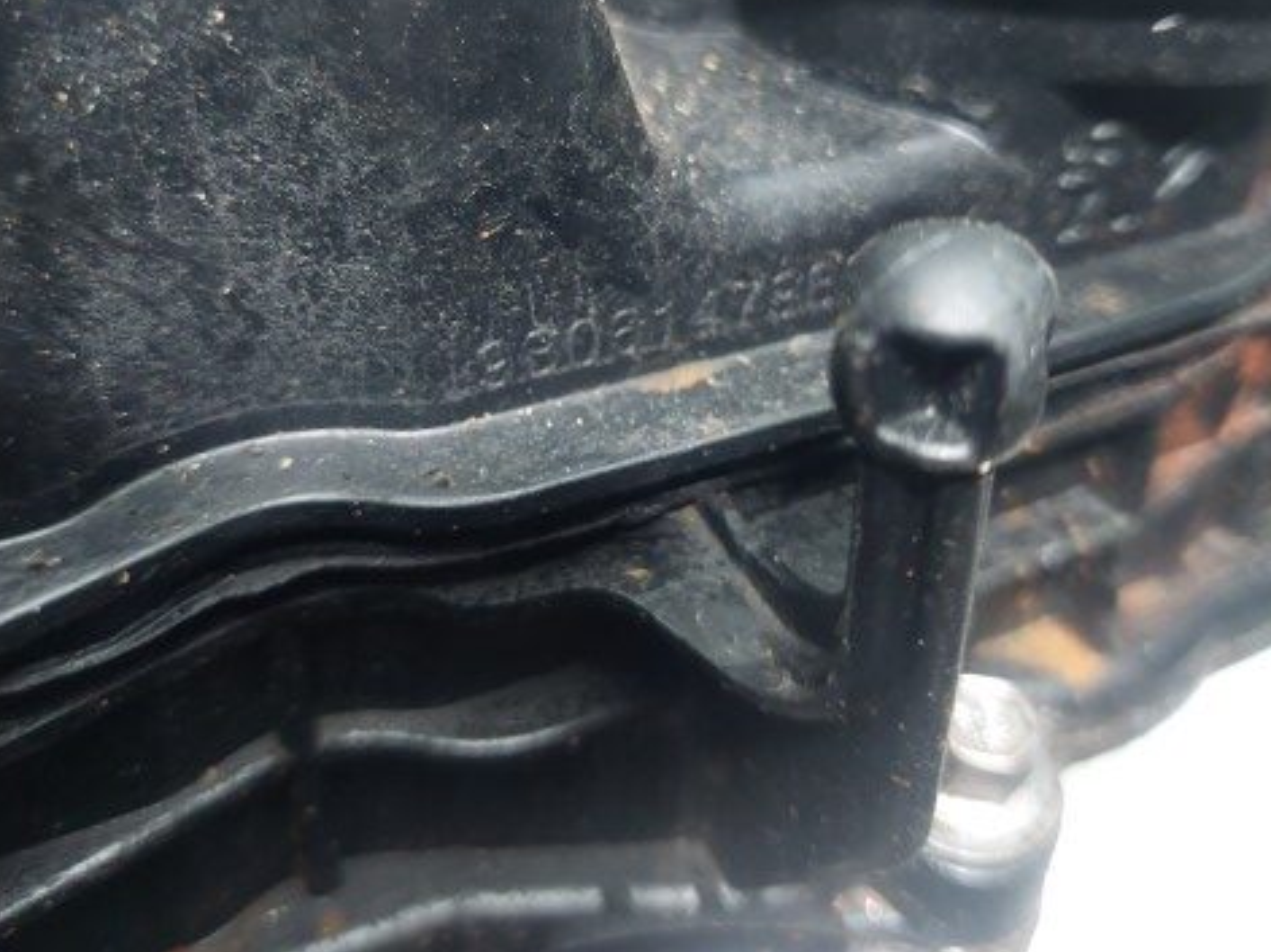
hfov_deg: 54.0
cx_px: 626
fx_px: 1248
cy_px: 326
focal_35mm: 34
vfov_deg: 41.3
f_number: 1.8
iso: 320
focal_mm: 5.23
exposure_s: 1/50
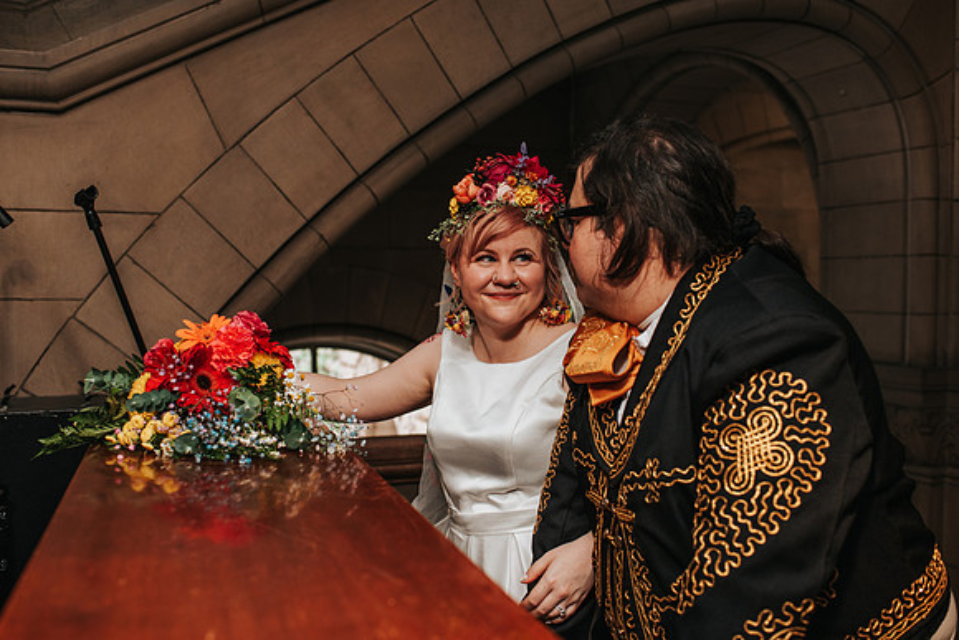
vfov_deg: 36.6
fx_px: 969
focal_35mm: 36
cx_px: 480
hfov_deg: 52.7
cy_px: 320
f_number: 3.5
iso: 1000
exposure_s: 1/200
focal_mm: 35
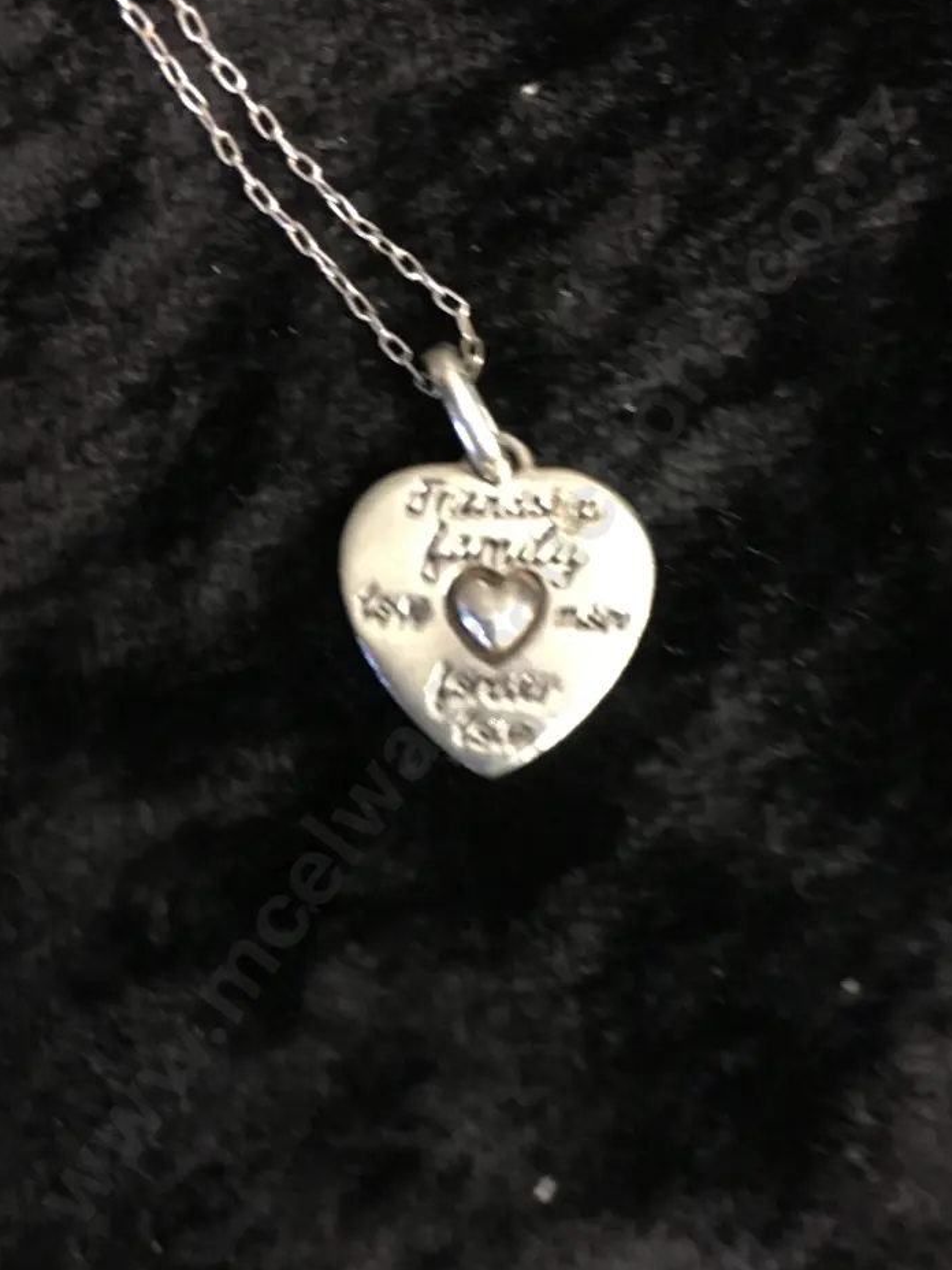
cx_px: 479
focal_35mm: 32
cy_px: 658
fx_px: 1173
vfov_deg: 56.8
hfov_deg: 44.2
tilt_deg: -84.2
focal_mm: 4.15
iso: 100
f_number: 2.2
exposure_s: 1/8
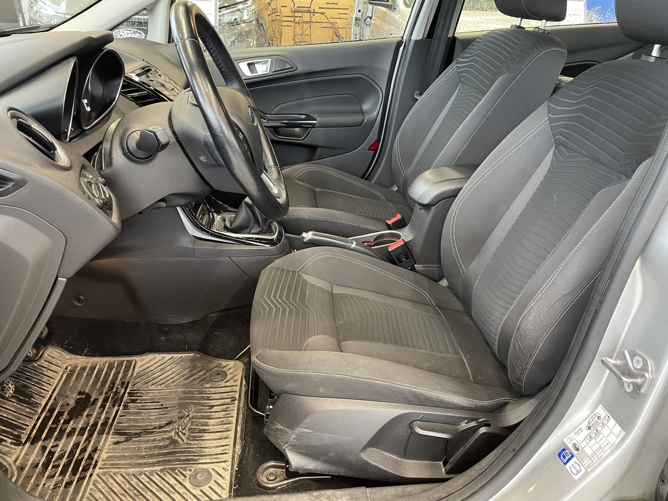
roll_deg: -1.7
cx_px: 334
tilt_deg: -25.3
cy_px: 250
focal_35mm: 26
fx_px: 502
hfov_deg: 67.3
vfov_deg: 53.1
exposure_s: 1/60
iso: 250
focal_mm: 4.2
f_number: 1.6
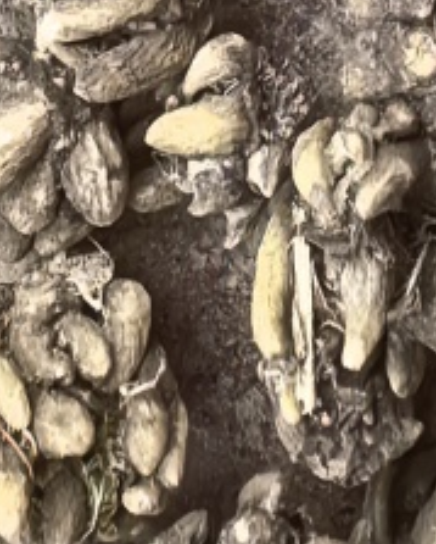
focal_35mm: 126
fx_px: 2028
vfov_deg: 15.2
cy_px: 128
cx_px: 343
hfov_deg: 12.2
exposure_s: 1/333
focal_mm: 1.76
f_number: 2.2
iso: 500
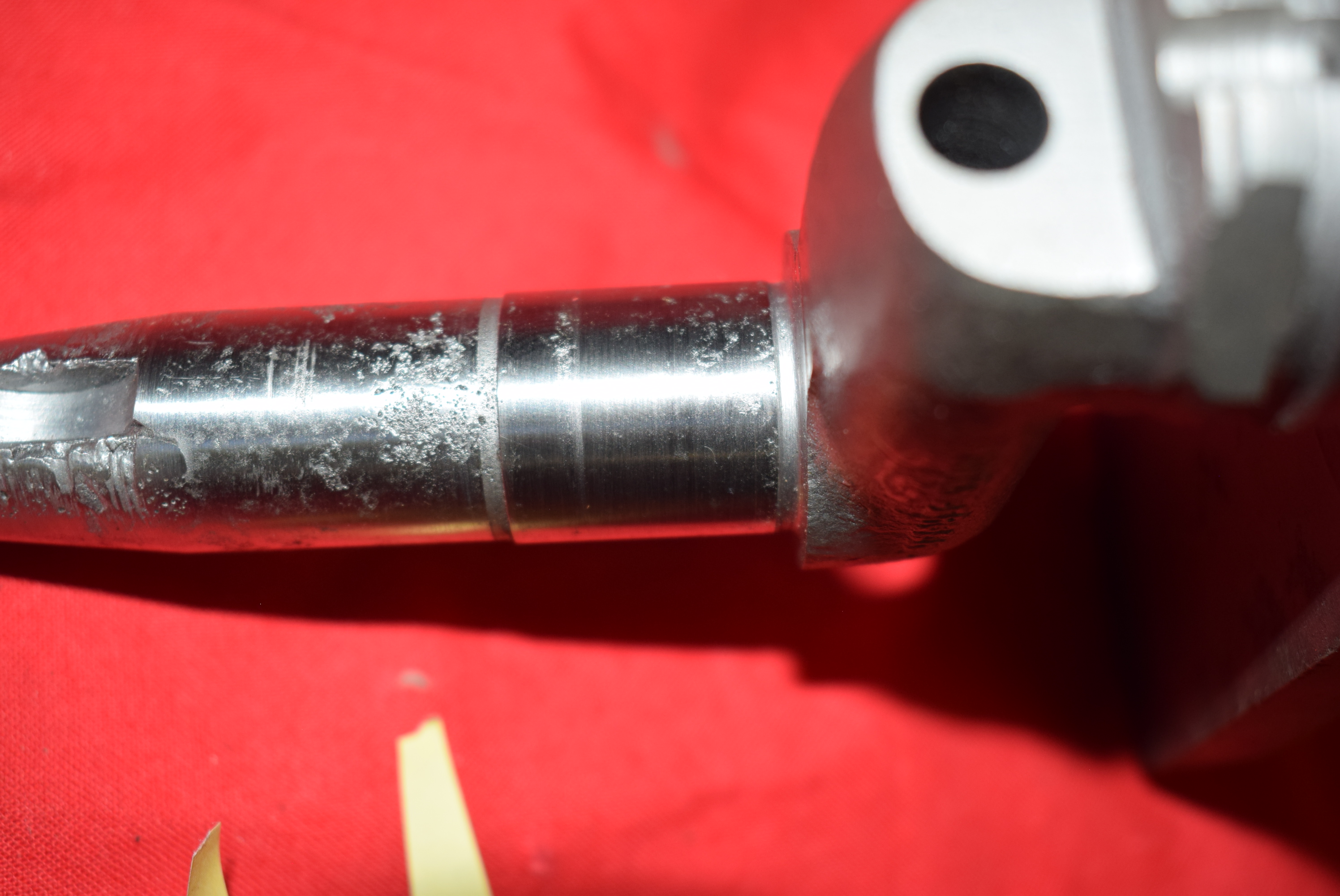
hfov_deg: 44.9
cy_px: 448
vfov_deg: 30.9
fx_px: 1620
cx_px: 670
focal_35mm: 44
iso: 400
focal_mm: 29
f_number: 5
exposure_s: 1/200
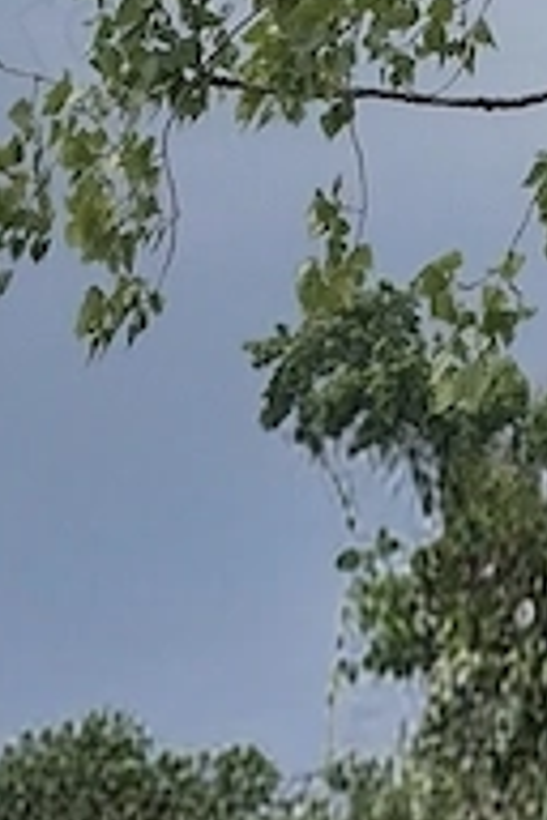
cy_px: 2174
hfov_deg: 7.0
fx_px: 4444
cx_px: -30
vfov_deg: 9.1
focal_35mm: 195
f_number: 1.7
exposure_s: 1/455
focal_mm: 4.71
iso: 100
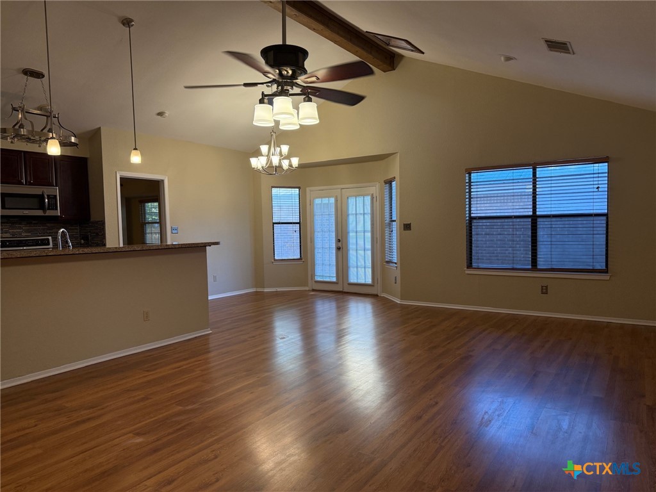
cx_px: 328
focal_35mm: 24
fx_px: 455
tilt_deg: -1.4
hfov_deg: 71.6
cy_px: 246
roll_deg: +1.3
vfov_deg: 56.8
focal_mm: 6.76
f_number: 1.78
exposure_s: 1/175
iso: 200
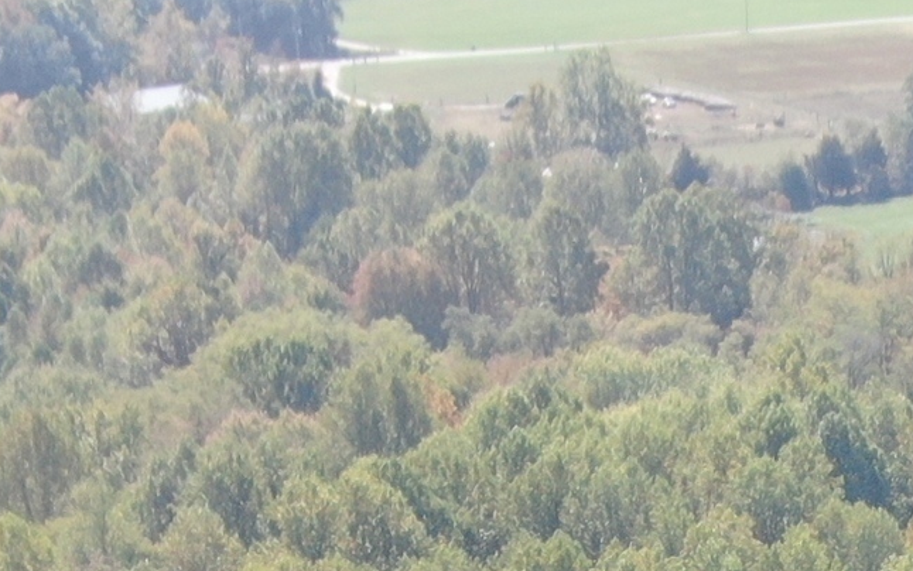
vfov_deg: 5.2
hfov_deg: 8.6
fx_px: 6023
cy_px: 1553
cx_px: 971
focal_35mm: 242
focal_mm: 8.6
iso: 100
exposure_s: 1/240
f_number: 3.8
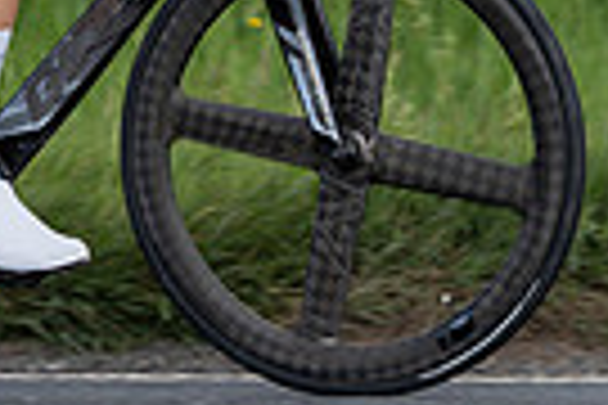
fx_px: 5066
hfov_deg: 6.9
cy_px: -340
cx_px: 266
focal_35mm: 300
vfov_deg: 4.5
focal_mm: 70
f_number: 3.5
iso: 160
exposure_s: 1/1000
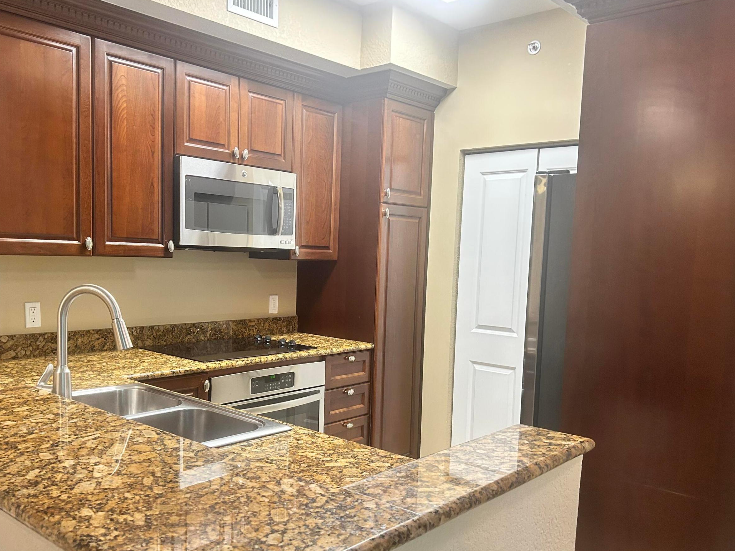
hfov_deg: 56.7
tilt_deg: -6.6
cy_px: 315
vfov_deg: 44.0
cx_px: 323
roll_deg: -1.5
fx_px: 679
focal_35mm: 32
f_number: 1.5
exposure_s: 1/60
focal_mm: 5.7
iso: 160
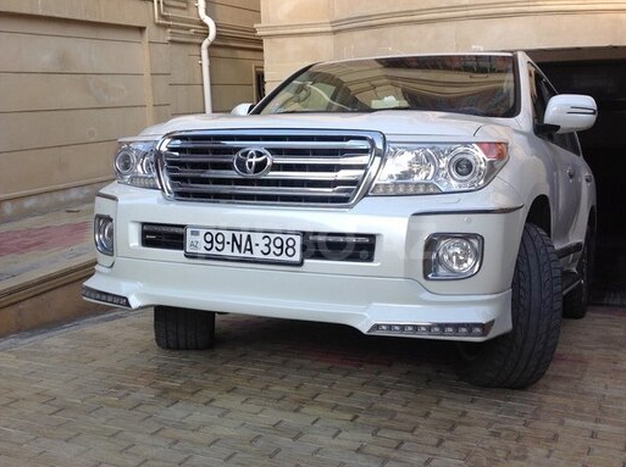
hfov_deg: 42.1
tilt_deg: -10.7
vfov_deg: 32.1
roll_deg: +1.5
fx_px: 812
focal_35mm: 45
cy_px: 241
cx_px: 312
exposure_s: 1/318
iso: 50
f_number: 2.4
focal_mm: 4.28
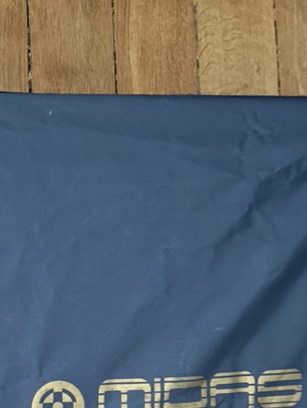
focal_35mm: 58
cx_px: 72
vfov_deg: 31.1
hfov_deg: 24.9
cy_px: 396
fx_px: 685
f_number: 1.6
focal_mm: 4.2
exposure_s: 1/13
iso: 500
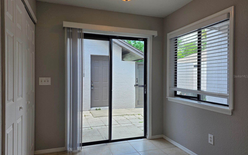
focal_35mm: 25
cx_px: 121
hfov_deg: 72.5
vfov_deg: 49.3
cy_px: 76
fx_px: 169
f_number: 1.7
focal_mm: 6.3
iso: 25
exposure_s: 1/120
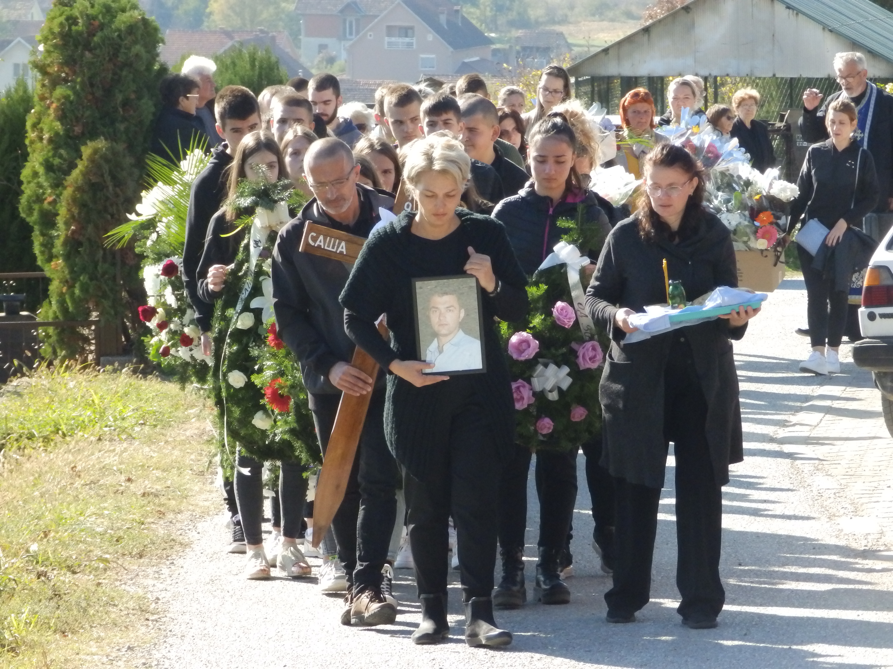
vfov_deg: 7.0
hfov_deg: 9.3
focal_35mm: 213
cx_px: 446
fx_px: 5495
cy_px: 334
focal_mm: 38.2
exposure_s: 1/640
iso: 640
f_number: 5.6
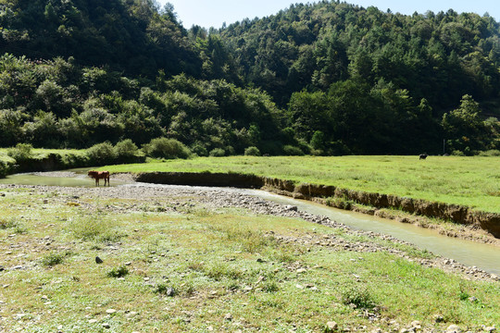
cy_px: 166
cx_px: 250
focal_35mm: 29
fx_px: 403
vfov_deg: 45.0
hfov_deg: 63.7
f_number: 6.3
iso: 64
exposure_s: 1/100
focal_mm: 29
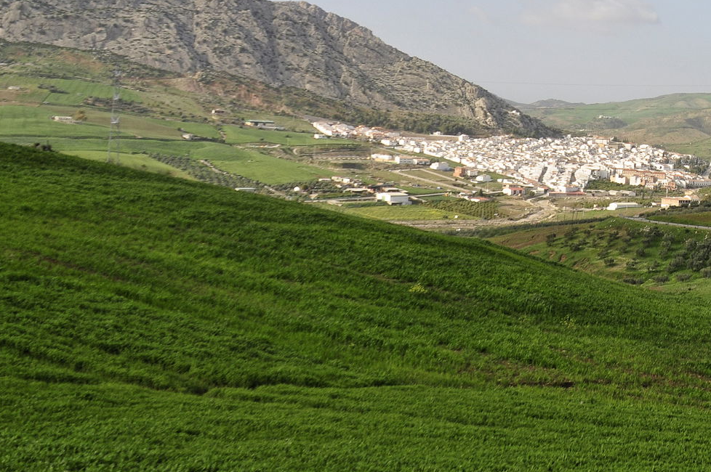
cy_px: 100
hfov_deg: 34.5
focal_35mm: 53
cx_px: 692
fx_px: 1046
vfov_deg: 25.1
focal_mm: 18
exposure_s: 1/350
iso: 200
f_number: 8
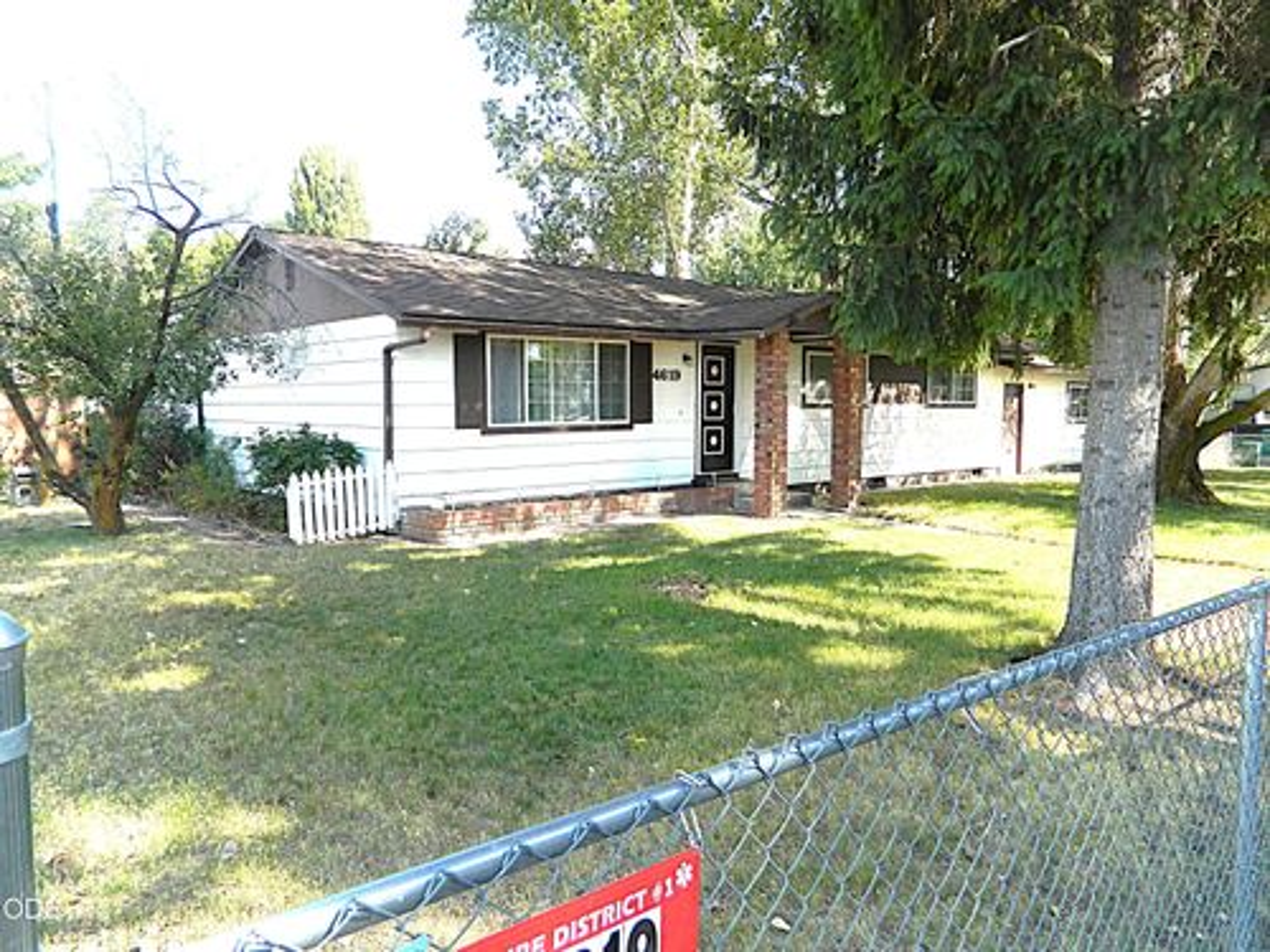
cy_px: 476
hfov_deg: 69.4
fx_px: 917
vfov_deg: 54.9
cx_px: 635
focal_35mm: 25
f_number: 3.1
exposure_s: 1/250
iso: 80
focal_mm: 4.5
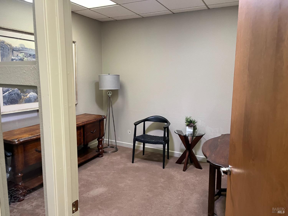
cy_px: 108
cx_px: 144
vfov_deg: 53.1
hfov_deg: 67.3
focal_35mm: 26
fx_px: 216
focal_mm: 5.1
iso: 320
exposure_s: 1/60
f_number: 1.6
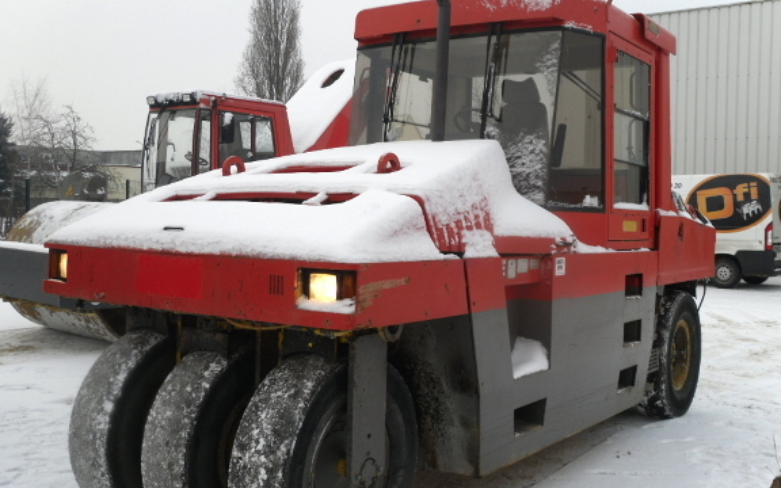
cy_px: 255
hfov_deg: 38.2
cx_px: 405
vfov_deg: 24.4
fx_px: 1128
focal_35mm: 53
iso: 80
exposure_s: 1/94
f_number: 8.2
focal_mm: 6.3
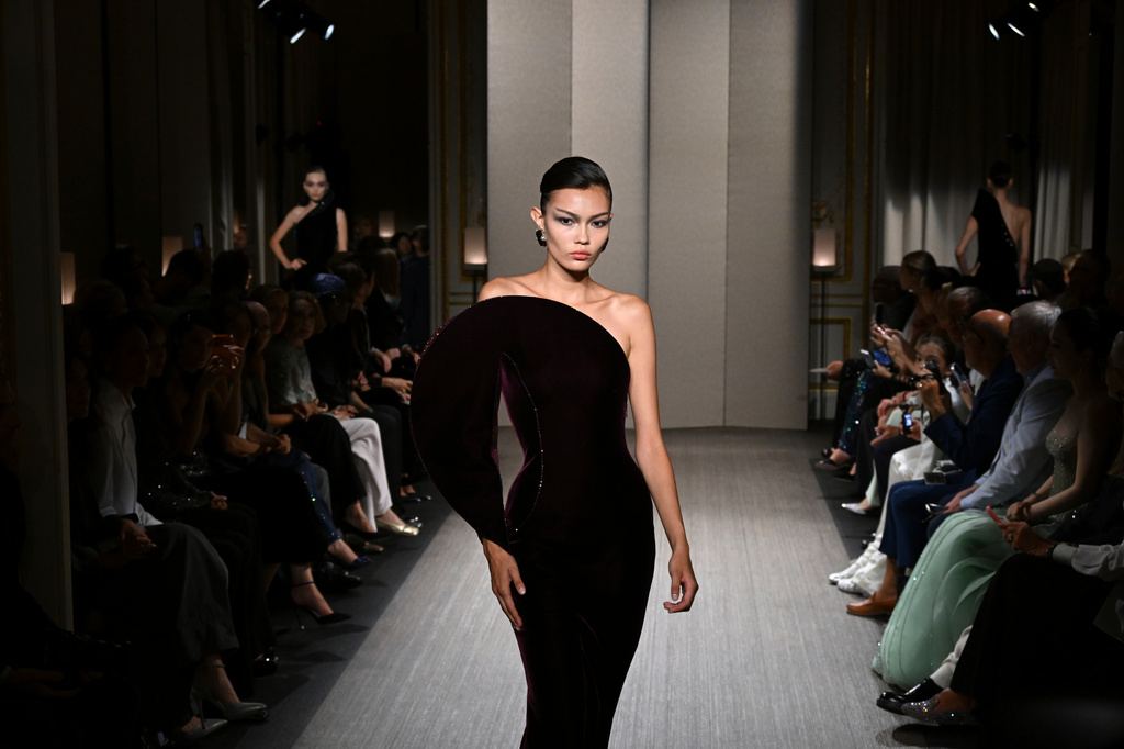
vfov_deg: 24.6
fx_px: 1717
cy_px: 374
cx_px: 562
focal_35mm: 55
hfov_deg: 36.3
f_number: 5.6
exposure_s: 1/400
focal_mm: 55
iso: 3200
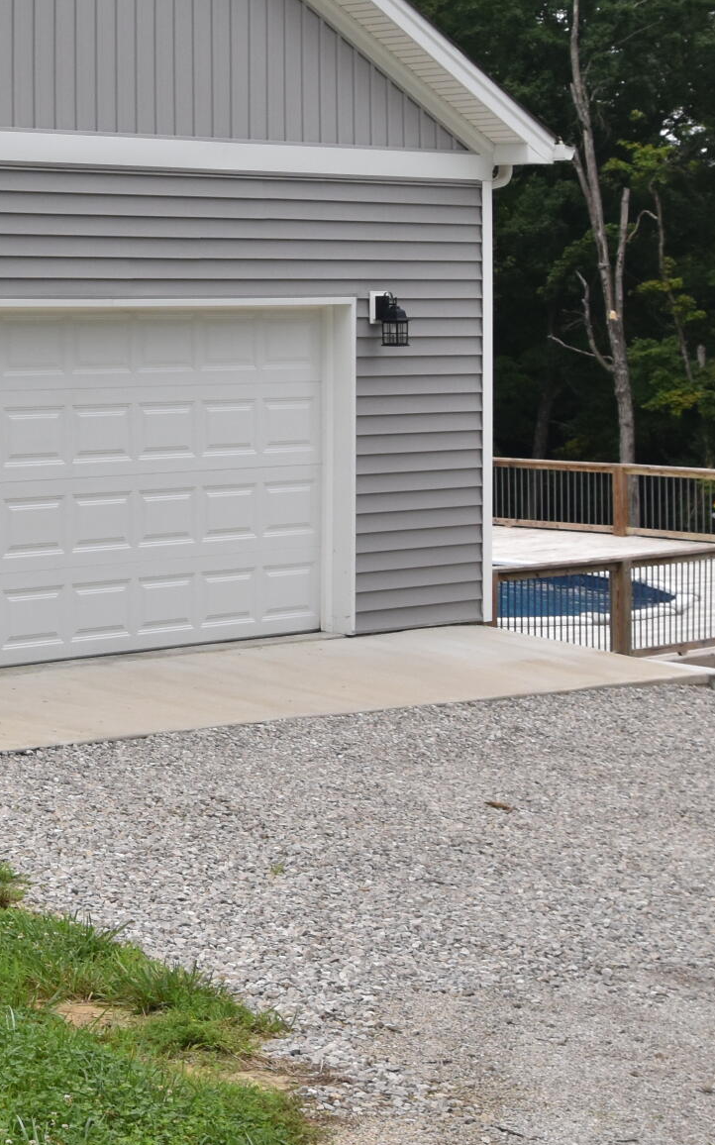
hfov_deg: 13.8
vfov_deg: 24.5
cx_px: -613
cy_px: 245
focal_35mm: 83
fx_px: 2599
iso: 400
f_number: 6.3
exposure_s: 1/160
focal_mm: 21
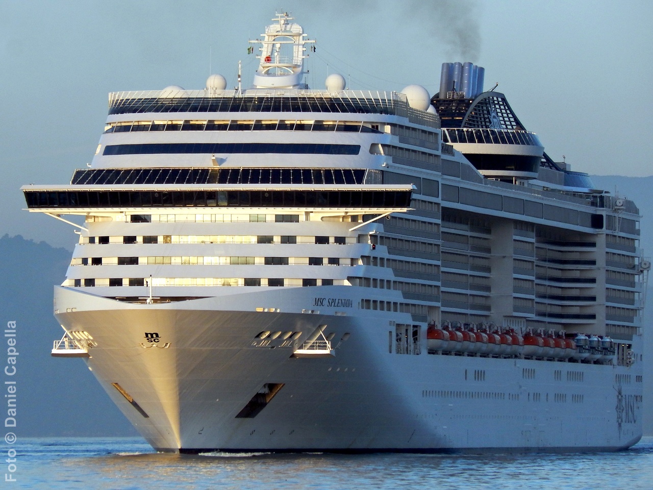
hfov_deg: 5.1
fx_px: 7319
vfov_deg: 3.8
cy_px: 245
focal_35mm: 388
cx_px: 326
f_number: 5.7
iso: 125
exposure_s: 1/250
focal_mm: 69
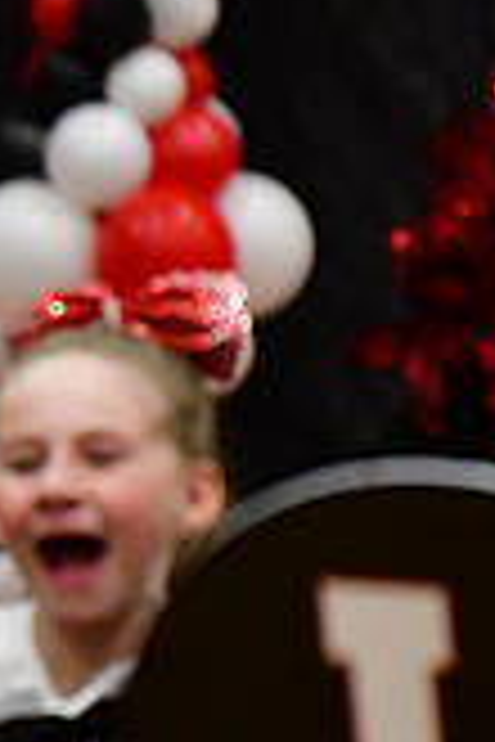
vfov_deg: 2.0
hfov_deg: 1.3
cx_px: -752
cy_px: 582
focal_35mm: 1052
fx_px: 21696
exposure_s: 1/800
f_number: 2.8
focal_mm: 200
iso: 4000
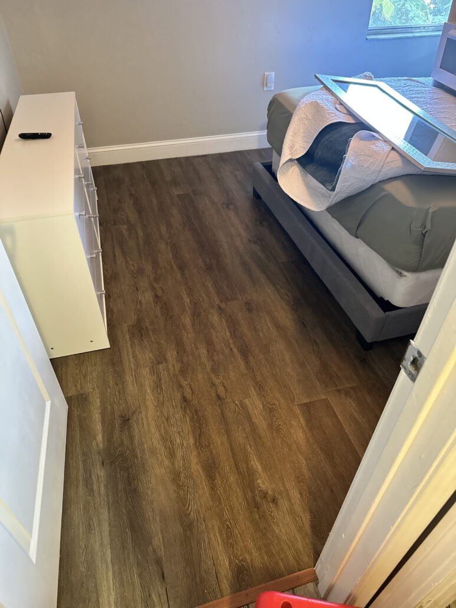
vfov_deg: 71.6
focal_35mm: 24
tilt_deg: -42.7
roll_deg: +0.5
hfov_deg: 56.8
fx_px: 421
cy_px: 304
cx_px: 228
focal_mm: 6.86
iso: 640
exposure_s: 1/40
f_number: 1.78
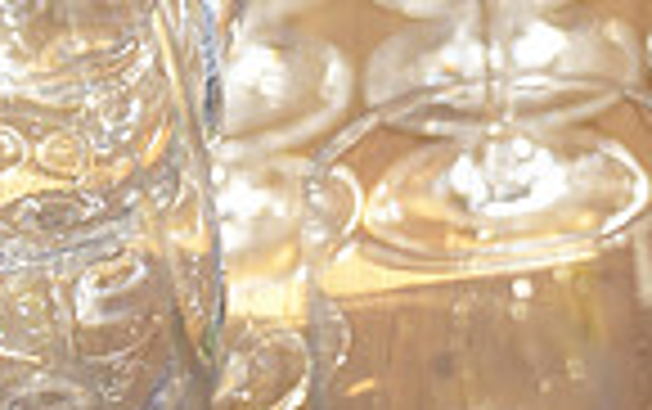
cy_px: 187
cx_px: 1174
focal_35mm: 236
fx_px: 4198
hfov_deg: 8.5
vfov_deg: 5.6
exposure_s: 1/125
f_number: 3.2
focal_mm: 58
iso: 400
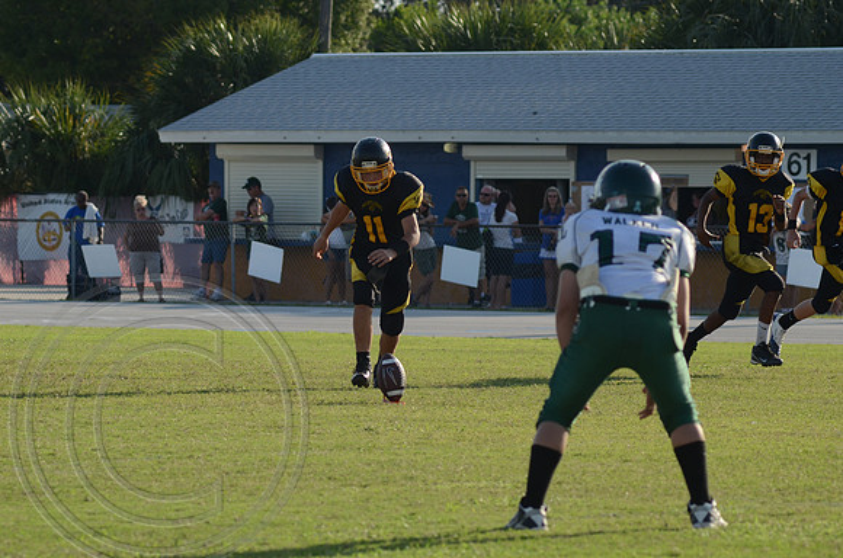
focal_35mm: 300
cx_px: 422
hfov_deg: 6.9
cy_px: 279
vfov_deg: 4.6
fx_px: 7010
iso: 400
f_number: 8
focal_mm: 200
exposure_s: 1/800
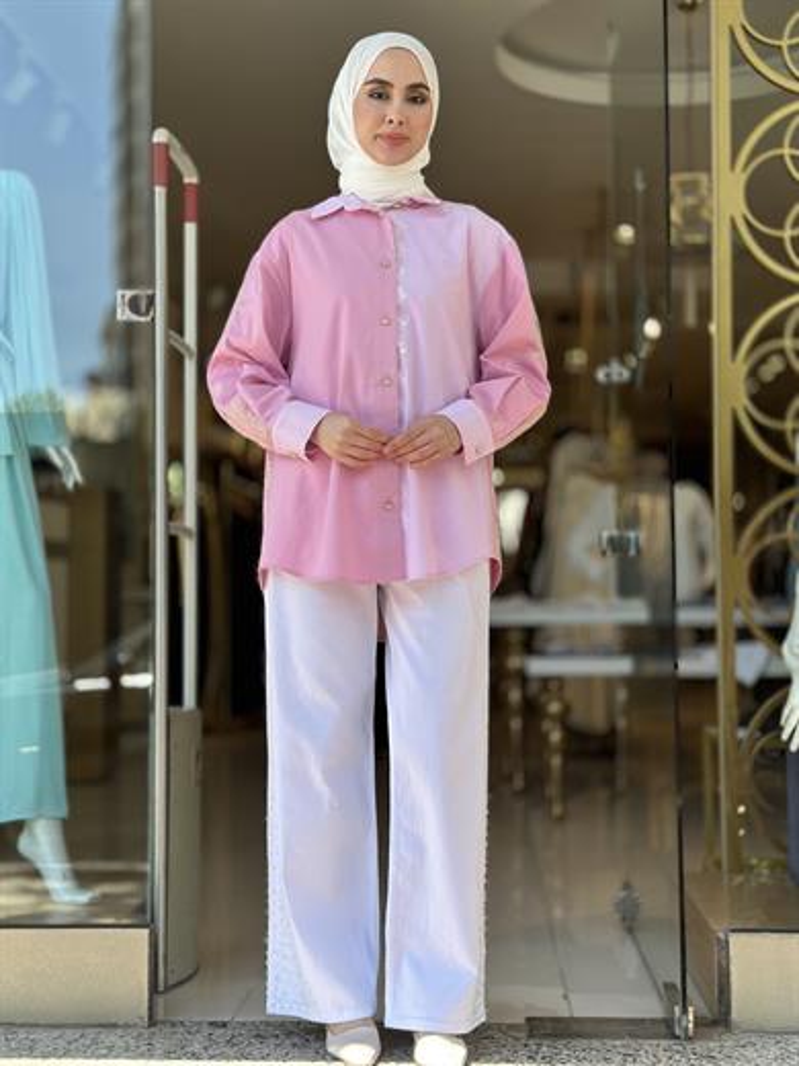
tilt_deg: +2.4
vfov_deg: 39.7
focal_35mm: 48
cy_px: 533
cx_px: 400
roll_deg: -0.5
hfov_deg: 30.3
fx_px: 1477
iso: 80
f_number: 1.78
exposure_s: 1/980
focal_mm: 6.86
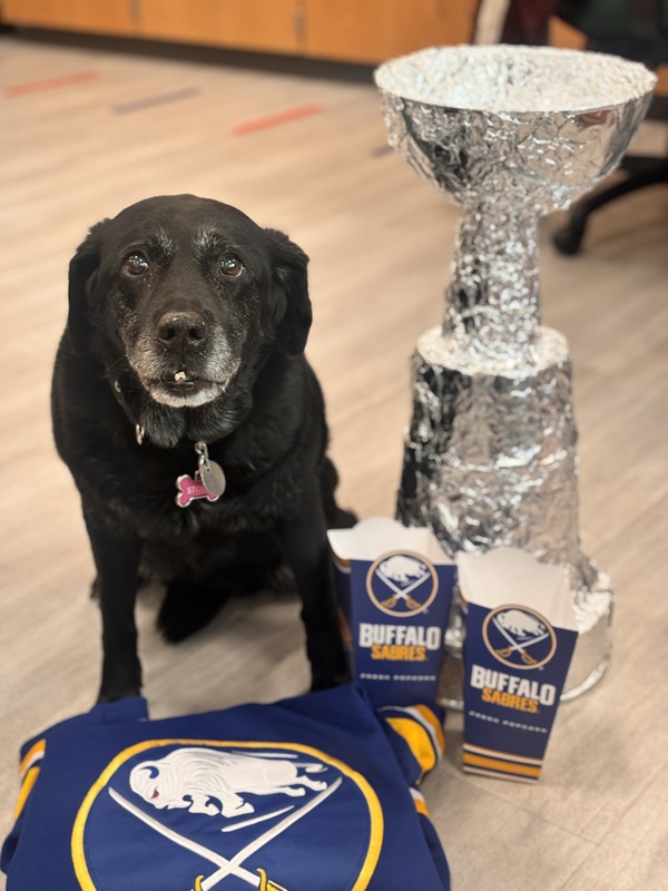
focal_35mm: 52
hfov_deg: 28.0
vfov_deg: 36.8
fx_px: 1338
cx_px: 334
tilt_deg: -24.7
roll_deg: +2.2
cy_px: 446
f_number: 1.6
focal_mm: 5.96
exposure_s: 1/55
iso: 100
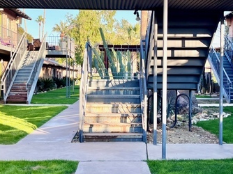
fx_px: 350
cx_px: 126
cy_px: 86
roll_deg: +1.7
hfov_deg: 36.8
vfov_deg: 28.0
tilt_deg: -1.7
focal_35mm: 52
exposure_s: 1/782
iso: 50
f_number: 1.6
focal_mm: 5.1
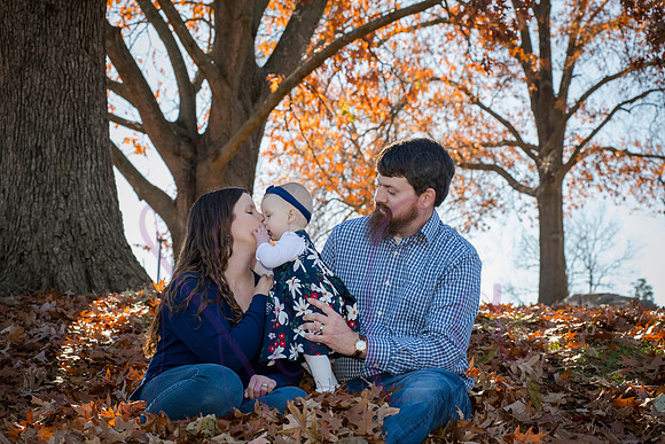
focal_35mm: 80
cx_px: 332
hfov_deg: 25.4
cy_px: 222
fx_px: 1478
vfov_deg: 17.1
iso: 400
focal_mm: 80
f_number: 8
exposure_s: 1/320
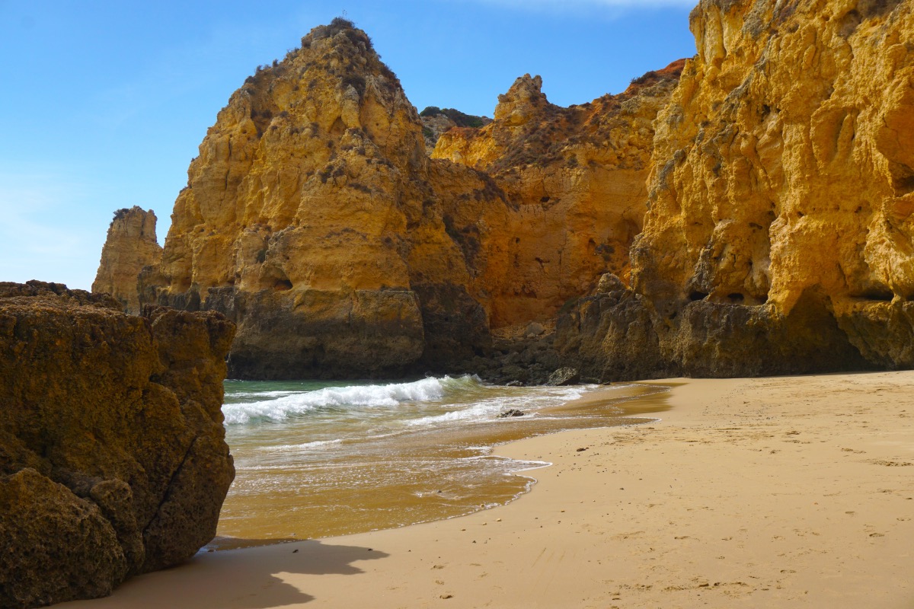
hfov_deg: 55.1
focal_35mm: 34
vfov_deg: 38.4
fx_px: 876
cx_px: 457
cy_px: 304
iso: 160
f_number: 8
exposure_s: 1/640
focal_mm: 23
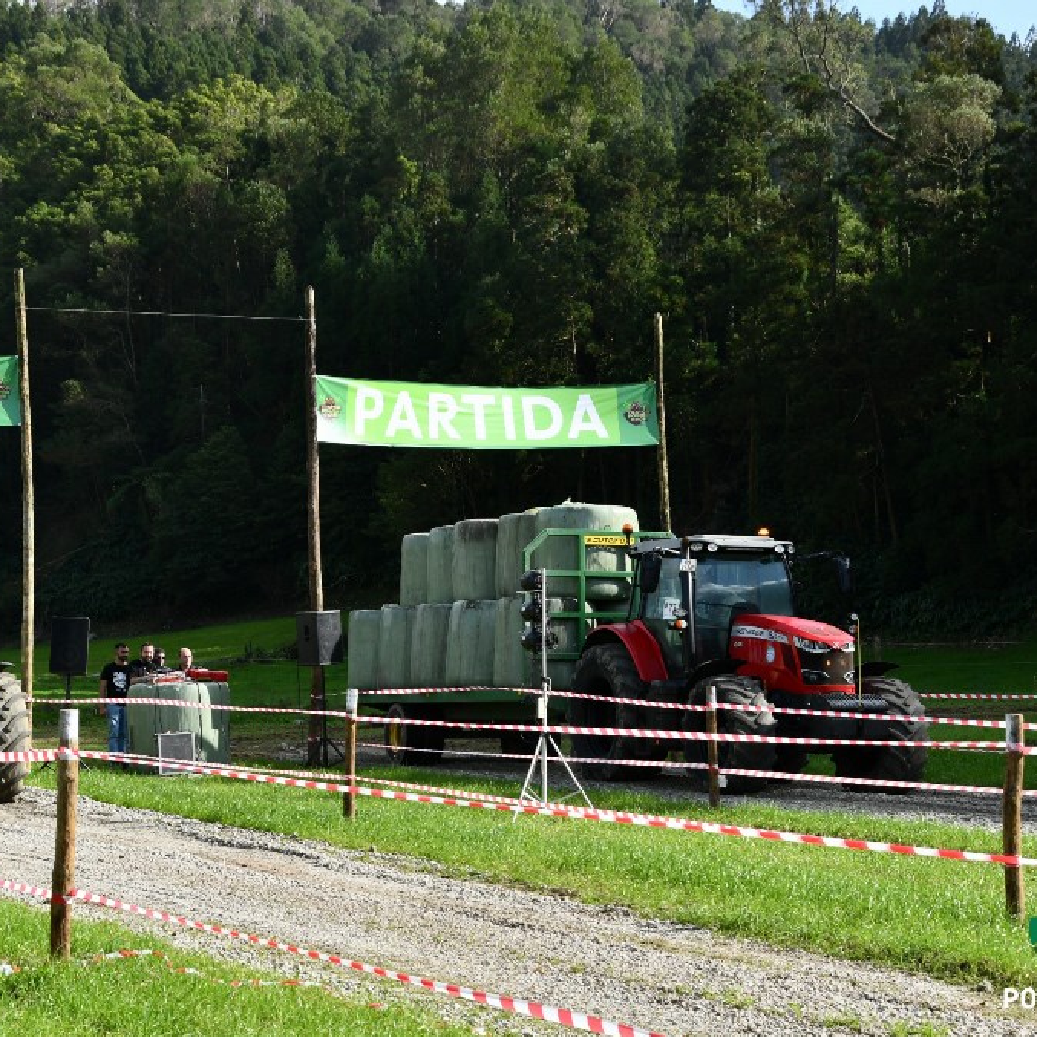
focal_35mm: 81
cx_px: 394
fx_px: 2745
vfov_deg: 21.4
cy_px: 521
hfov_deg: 21.3
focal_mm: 42
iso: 160
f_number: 8
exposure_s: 1/250
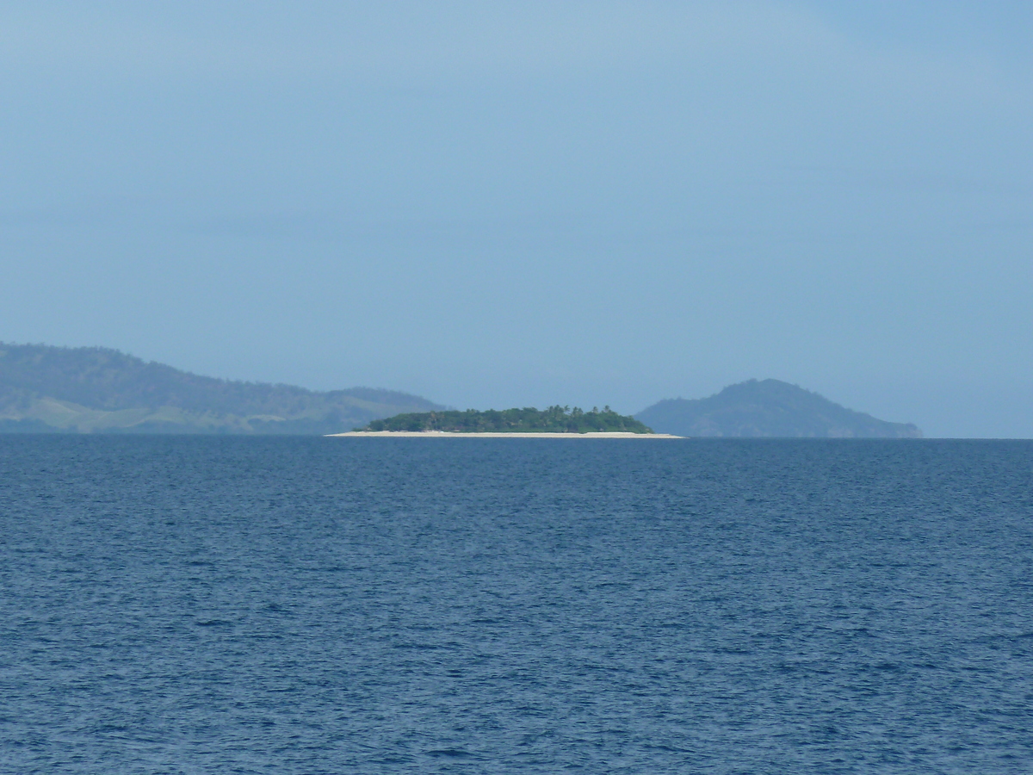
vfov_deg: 3.7
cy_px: 388
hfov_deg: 5.0
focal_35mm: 399
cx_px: 516
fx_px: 11907
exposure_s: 1/500
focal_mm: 49.2
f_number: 5.6
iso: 80
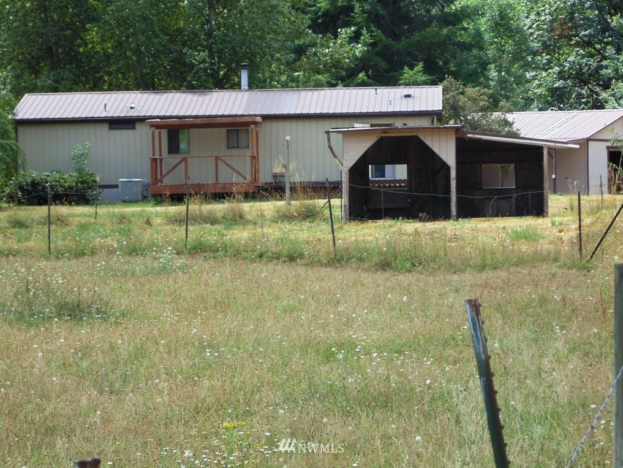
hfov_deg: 12.7
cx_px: 312
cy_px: 233
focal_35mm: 156
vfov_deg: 9.5
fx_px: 2808
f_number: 5.2
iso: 80
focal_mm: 27.8
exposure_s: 1/200
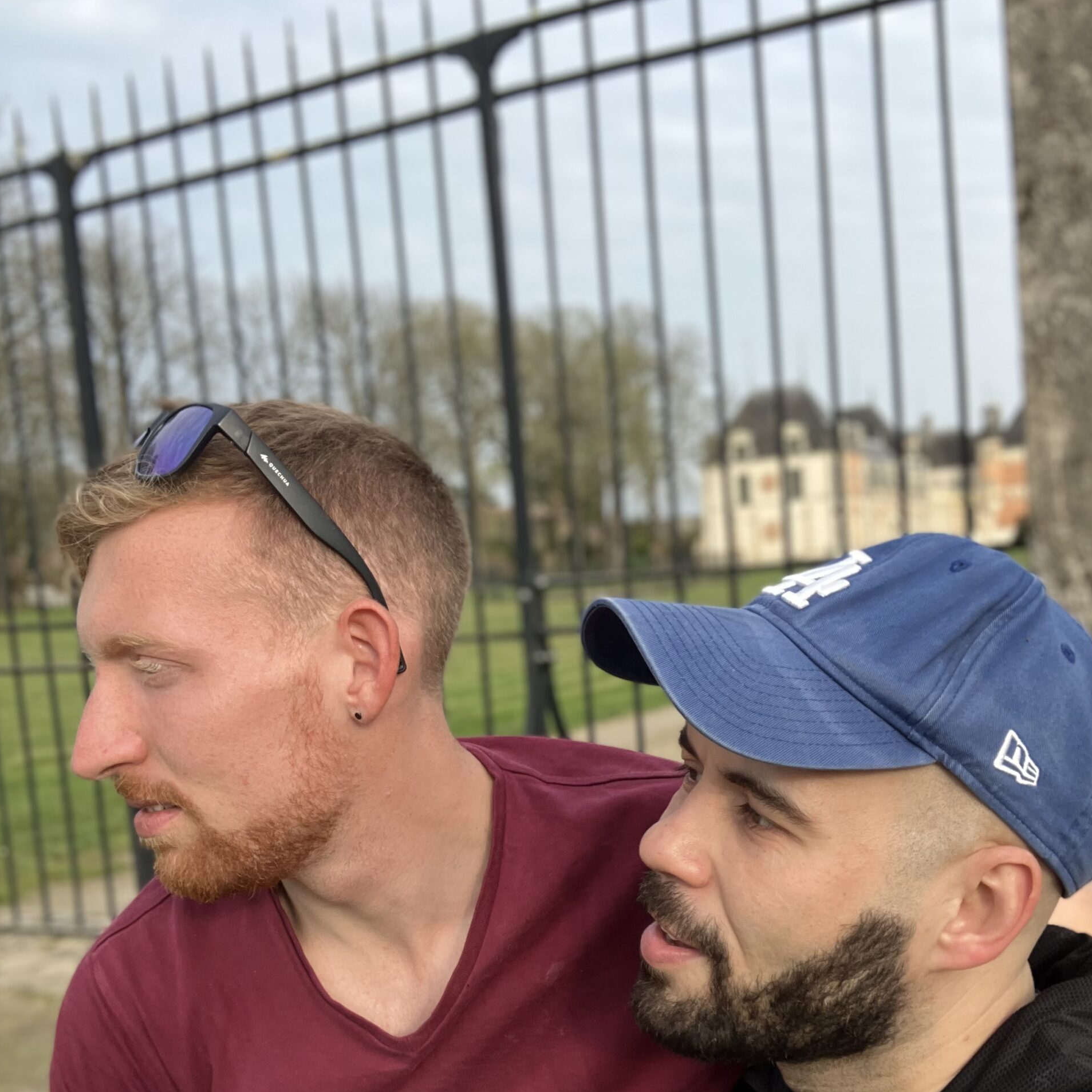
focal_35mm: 38
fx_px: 1356
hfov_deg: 43.9
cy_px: 722
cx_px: 545
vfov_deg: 43.3
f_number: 2.2
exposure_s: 1/311
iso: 20
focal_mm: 2.87
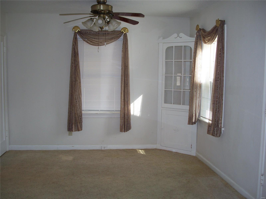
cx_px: 133
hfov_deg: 50.1
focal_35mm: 37
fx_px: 284
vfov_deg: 38.7
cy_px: 100
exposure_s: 1/60
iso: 80
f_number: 2.8
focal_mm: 7.8
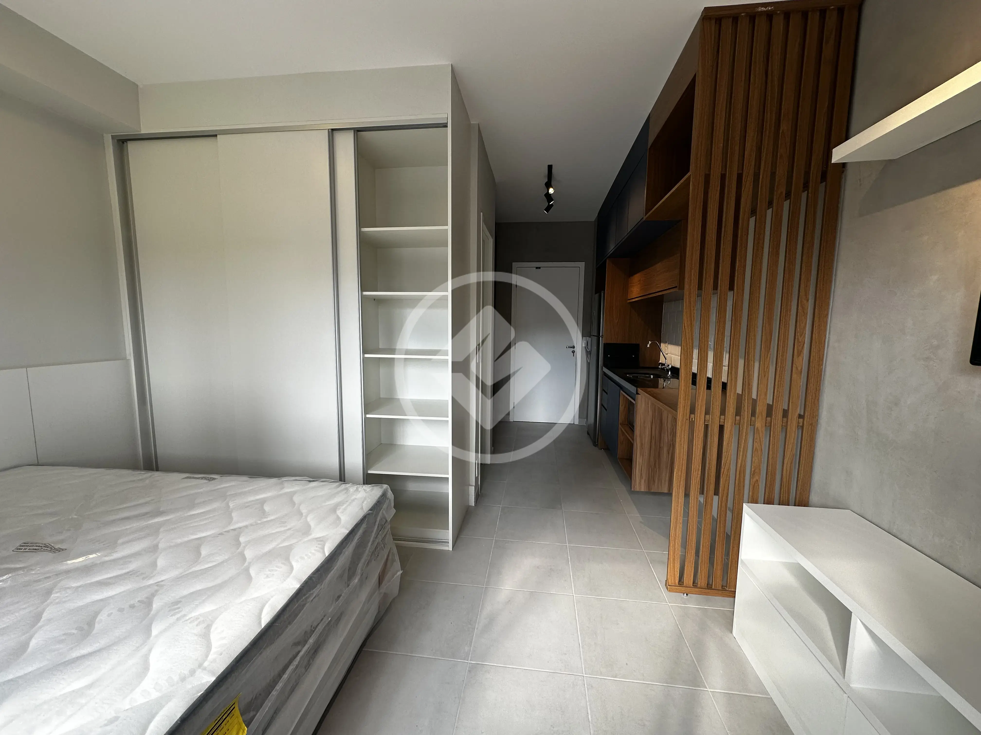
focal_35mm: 14
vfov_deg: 85.7
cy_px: 368
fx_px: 397
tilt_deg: -5.9
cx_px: 490
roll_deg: -0.8
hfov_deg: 102.1
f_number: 2.2
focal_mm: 2.22
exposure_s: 1/99
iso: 50
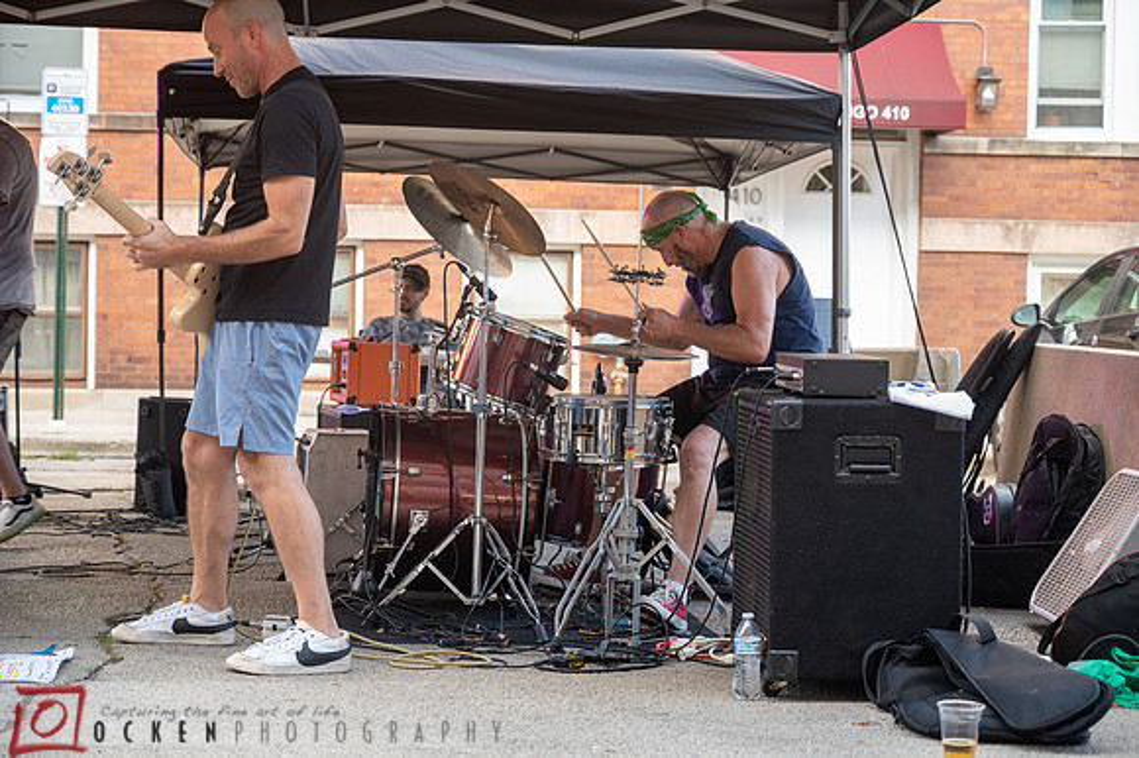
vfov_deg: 19.4
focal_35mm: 70
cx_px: 570
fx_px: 2213
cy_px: 379
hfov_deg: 28.9
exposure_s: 1/200
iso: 800
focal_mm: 70
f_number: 4.5
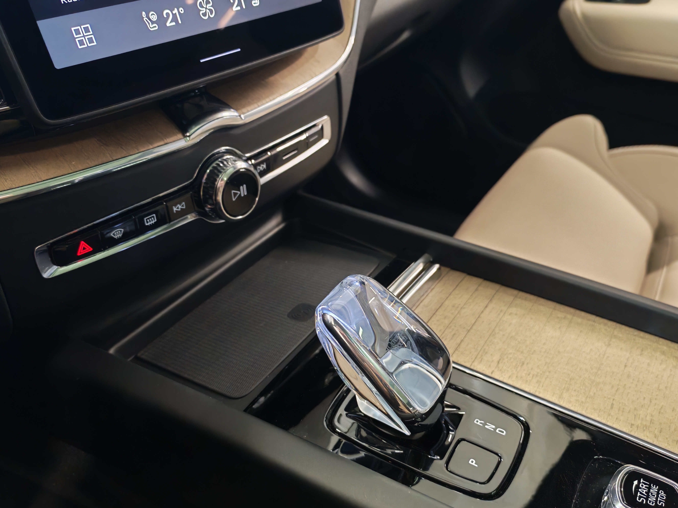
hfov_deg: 58.4
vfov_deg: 45.4
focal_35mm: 31
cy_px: 254
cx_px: 339
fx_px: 607
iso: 2000
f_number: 1.9
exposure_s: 1/33
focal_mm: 6.12
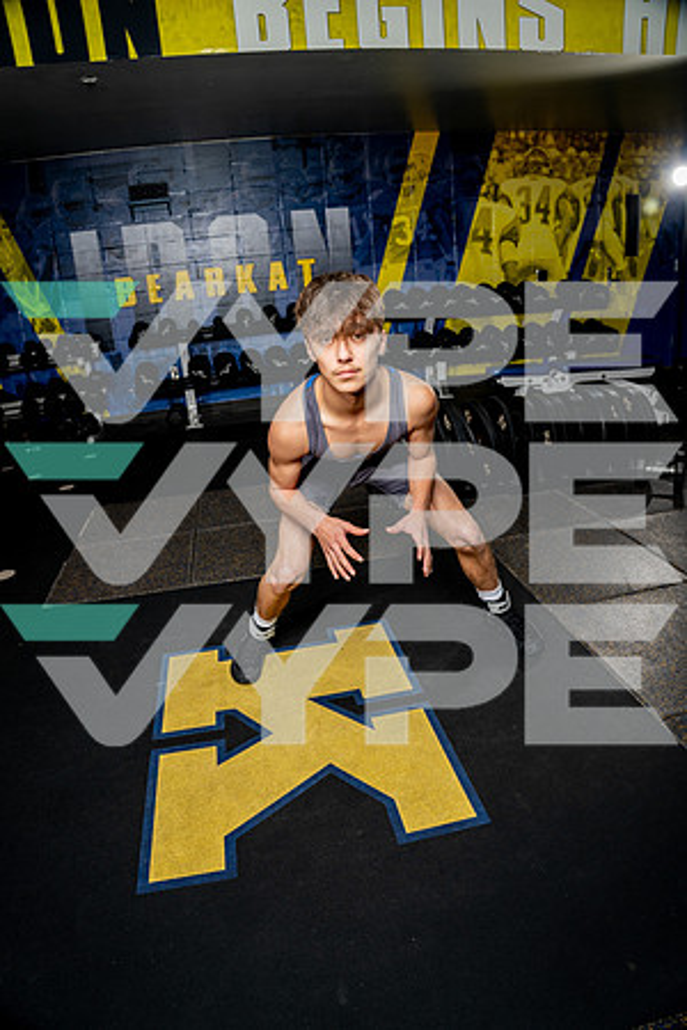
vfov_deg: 81.2
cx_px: 344
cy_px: 515
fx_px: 601
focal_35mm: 21
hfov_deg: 59.5
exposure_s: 1/250
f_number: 5.6
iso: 160
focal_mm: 21
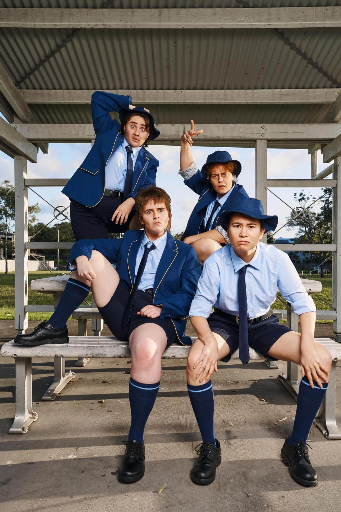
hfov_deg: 45.0
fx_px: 412
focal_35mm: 29
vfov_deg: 63.7
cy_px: 256
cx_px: 170
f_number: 7.1
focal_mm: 29
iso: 320
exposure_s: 1/500
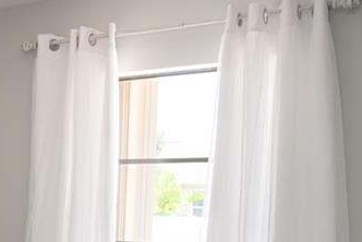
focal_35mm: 74
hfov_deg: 24.5
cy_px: 265
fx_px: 745
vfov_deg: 17.8
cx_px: -84
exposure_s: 1/125
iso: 360
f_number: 5.6
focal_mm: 24
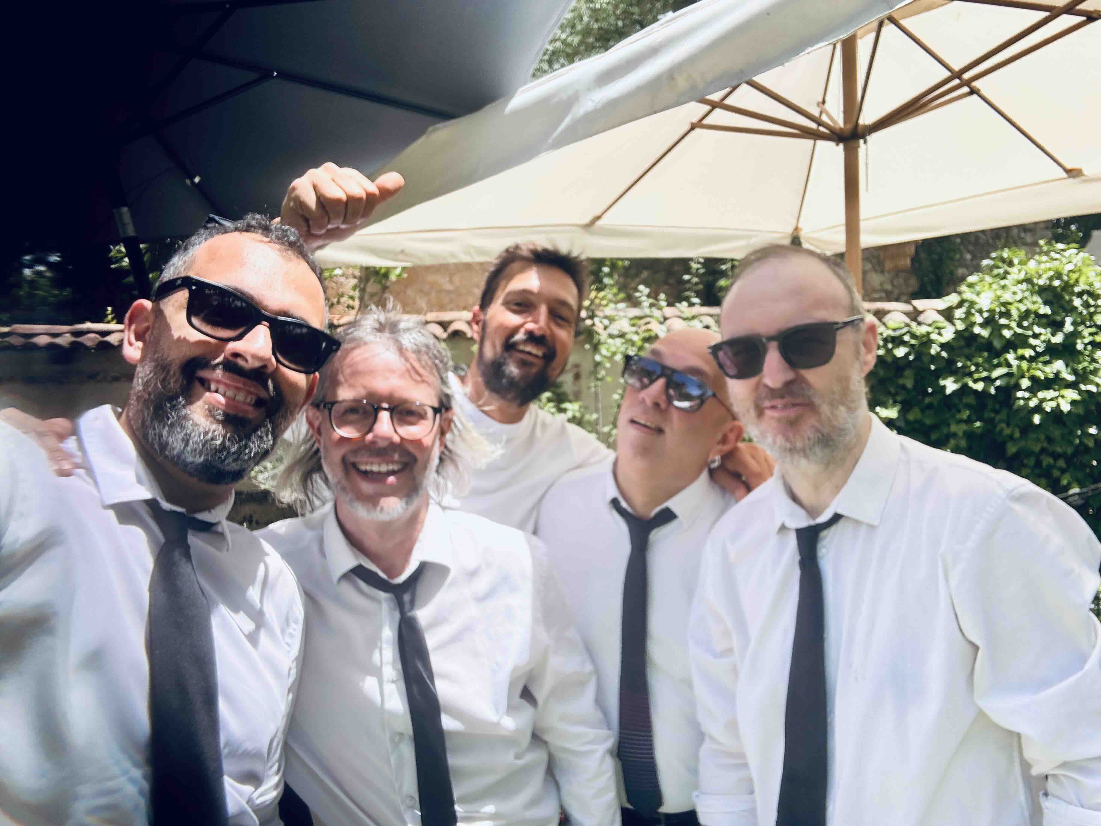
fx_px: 732
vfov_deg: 58.9
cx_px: 550
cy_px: 413
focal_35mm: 23
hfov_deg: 73.9
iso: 25
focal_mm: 2.69
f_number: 1.9
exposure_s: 1/288
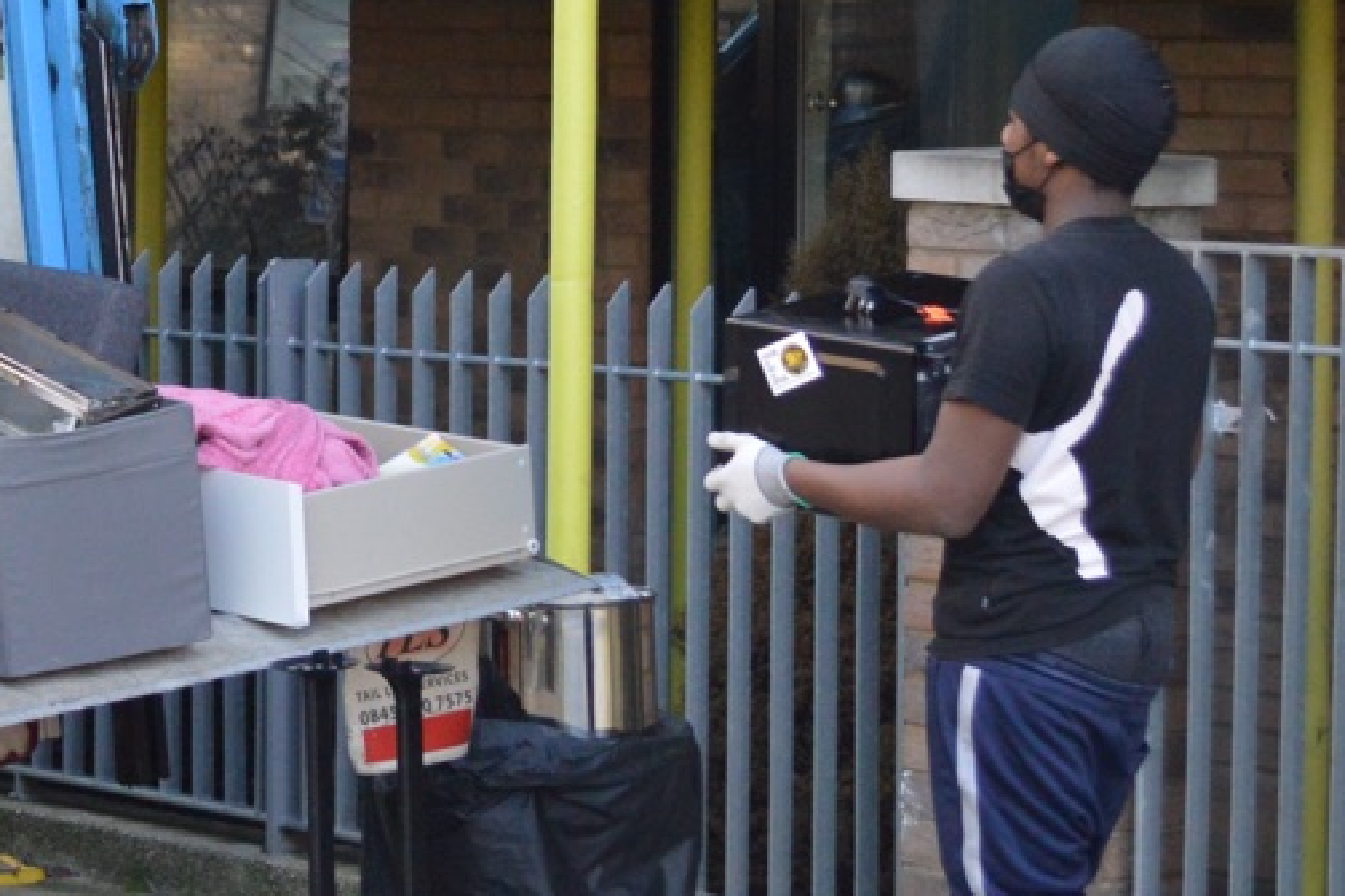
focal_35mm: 143
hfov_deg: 13.9
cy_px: 51
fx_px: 5341
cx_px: -262
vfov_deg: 9.5
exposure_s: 1/500
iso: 1250
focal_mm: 30
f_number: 4.5
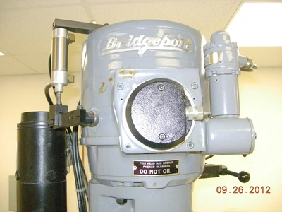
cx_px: 141
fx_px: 293
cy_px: 106
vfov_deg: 39.7
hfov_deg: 51.4
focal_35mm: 36
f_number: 2.7
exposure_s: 1/104
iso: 400
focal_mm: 7.5
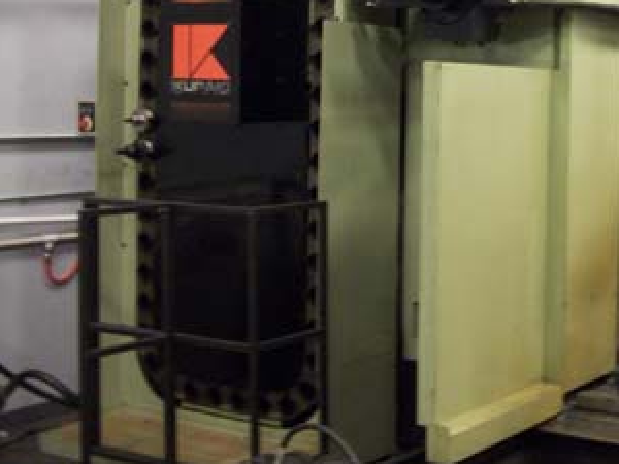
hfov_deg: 28.5
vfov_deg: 22.7
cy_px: 126
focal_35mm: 64
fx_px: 1144
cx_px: 615
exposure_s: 1/8
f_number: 2.9
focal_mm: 5.7
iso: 228
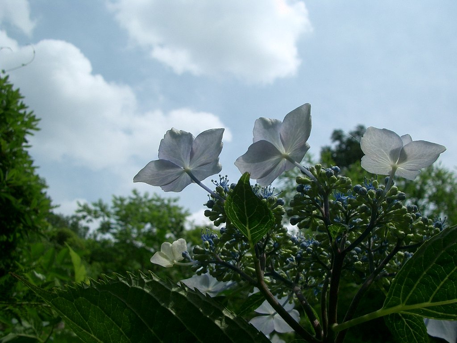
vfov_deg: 40.7
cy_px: 172
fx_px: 462
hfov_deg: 52.6
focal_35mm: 35
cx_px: 228
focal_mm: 5.8
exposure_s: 1/800
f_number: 4.3
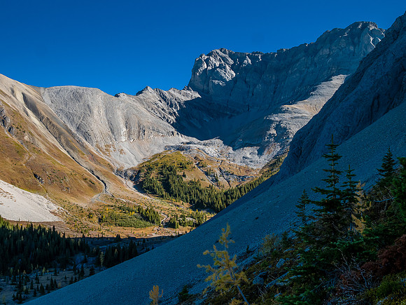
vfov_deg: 32.9
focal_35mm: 44
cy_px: 152
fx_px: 516
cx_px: 203
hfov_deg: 42.9
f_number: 8
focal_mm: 22
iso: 200
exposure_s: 1/250
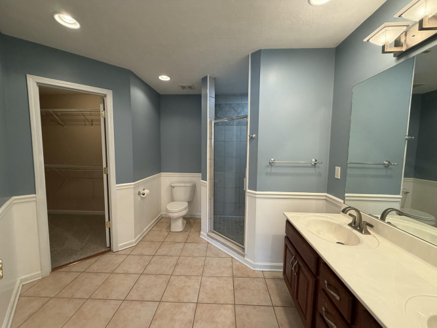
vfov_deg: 85.7
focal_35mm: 14
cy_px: 164
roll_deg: -0.3
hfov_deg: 102.1
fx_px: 177
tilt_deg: -4.3
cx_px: 218
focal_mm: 2.22
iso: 250
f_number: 2.2
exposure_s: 1/120
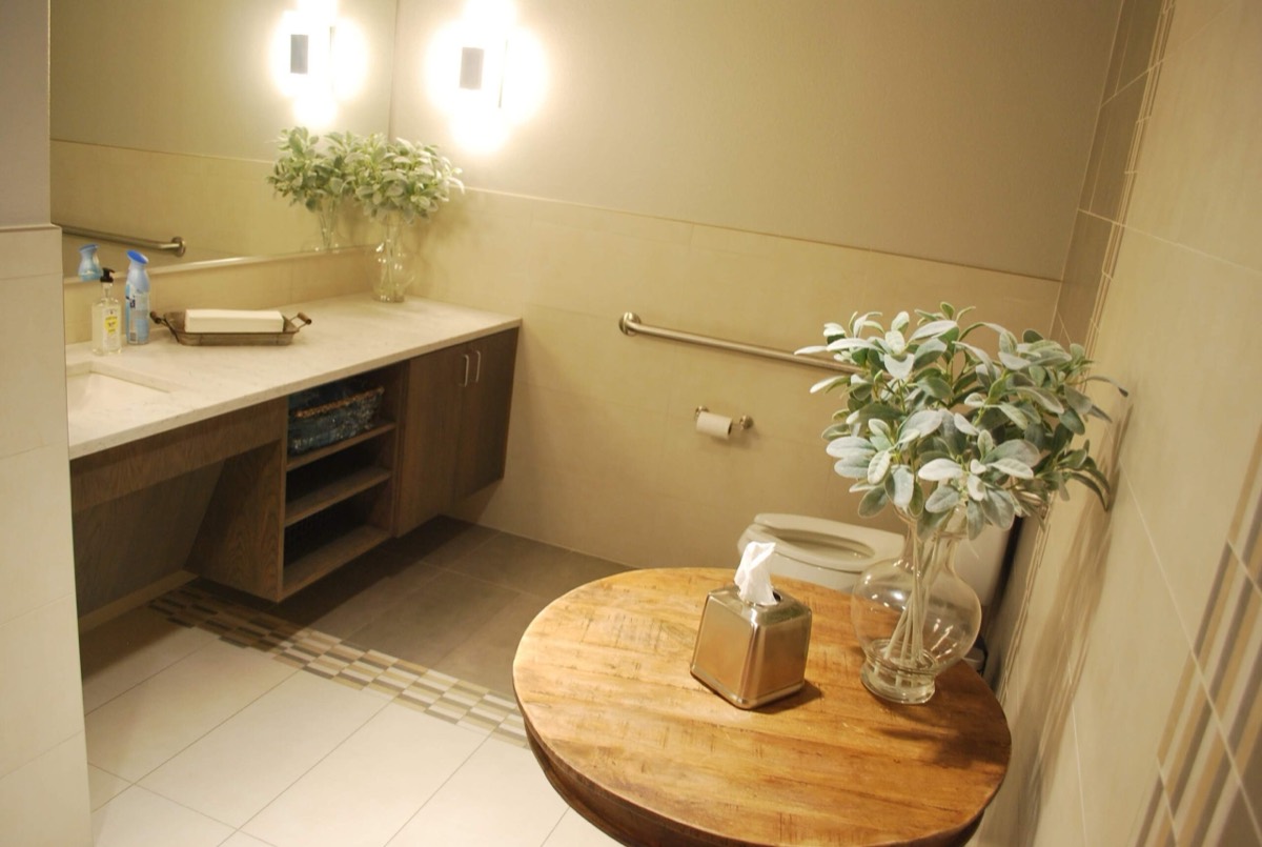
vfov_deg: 48.1
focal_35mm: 27
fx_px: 948
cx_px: 631
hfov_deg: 67.3
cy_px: 424
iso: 450
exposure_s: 1/30
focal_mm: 18
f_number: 3.5
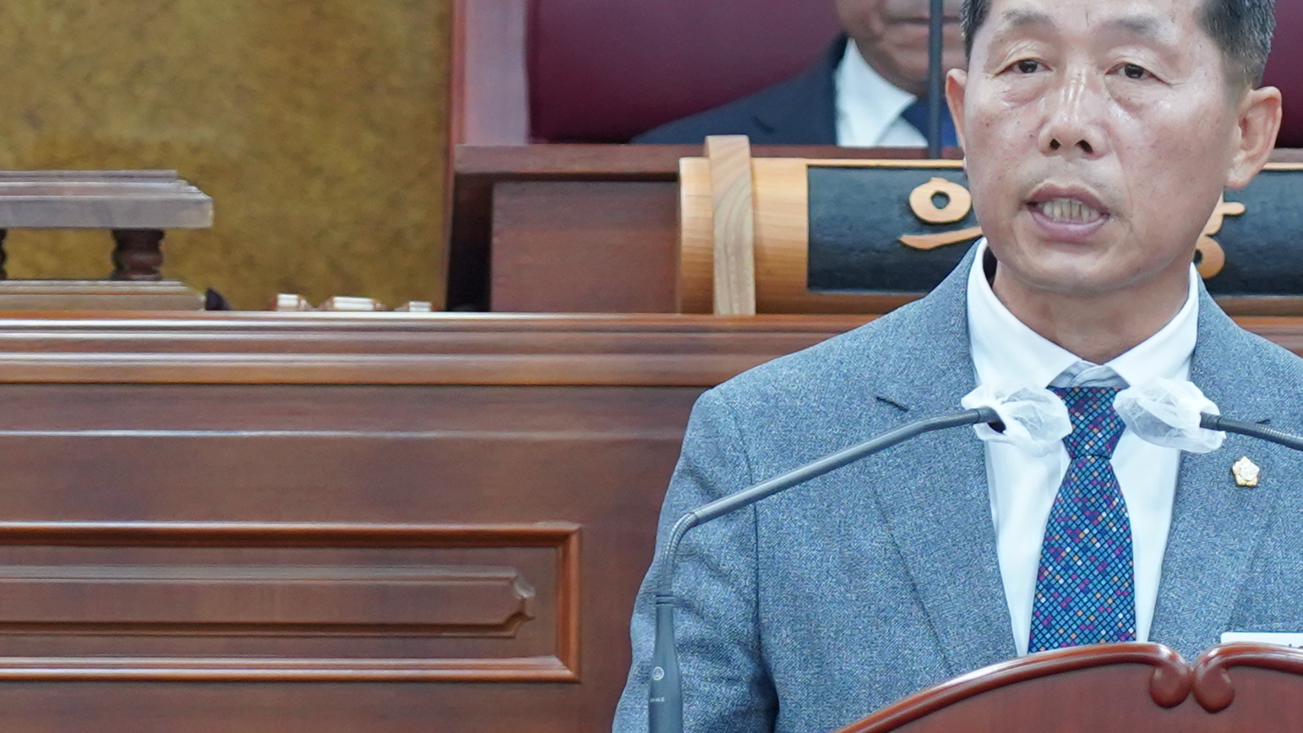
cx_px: 842
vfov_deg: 2.8
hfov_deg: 5.0
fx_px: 14786
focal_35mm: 428
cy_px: 625
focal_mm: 105
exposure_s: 1/160
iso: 2000
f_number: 4
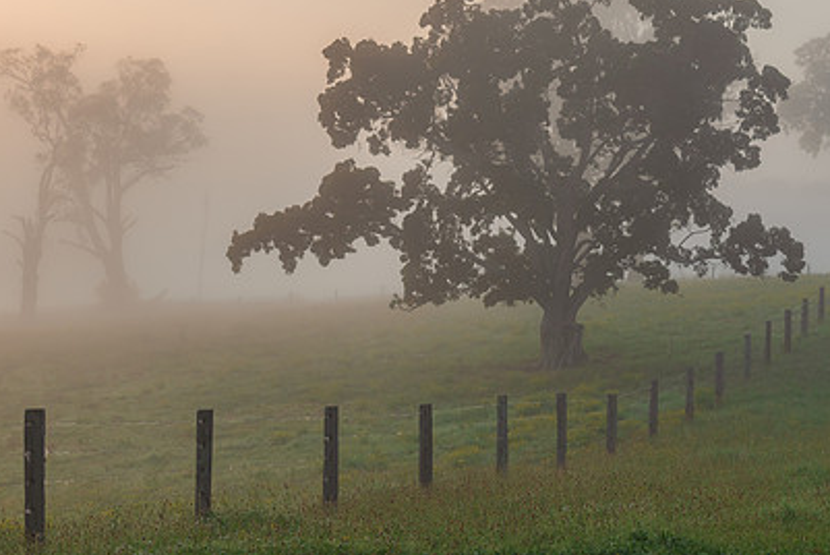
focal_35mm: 94
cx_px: 457
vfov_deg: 14.6
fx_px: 2169
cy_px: 192
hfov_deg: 21.7
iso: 125
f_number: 8
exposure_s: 1/80
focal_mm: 65
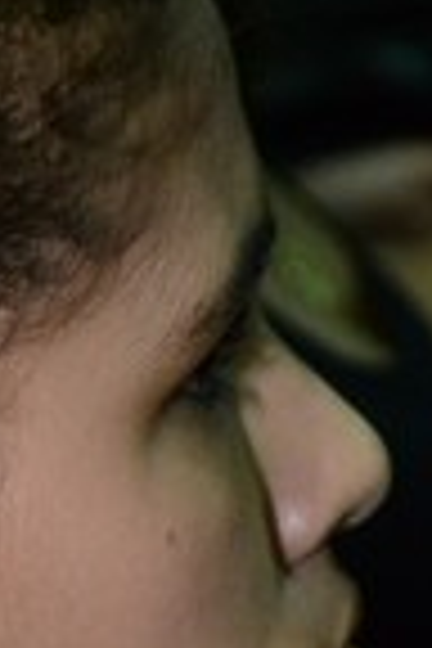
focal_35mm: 374
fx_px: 6731
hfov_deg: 3.7
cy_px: 702
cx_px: -99
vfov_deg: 5.5
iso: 3200
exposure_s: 1/80
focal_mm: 80
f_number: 5.6
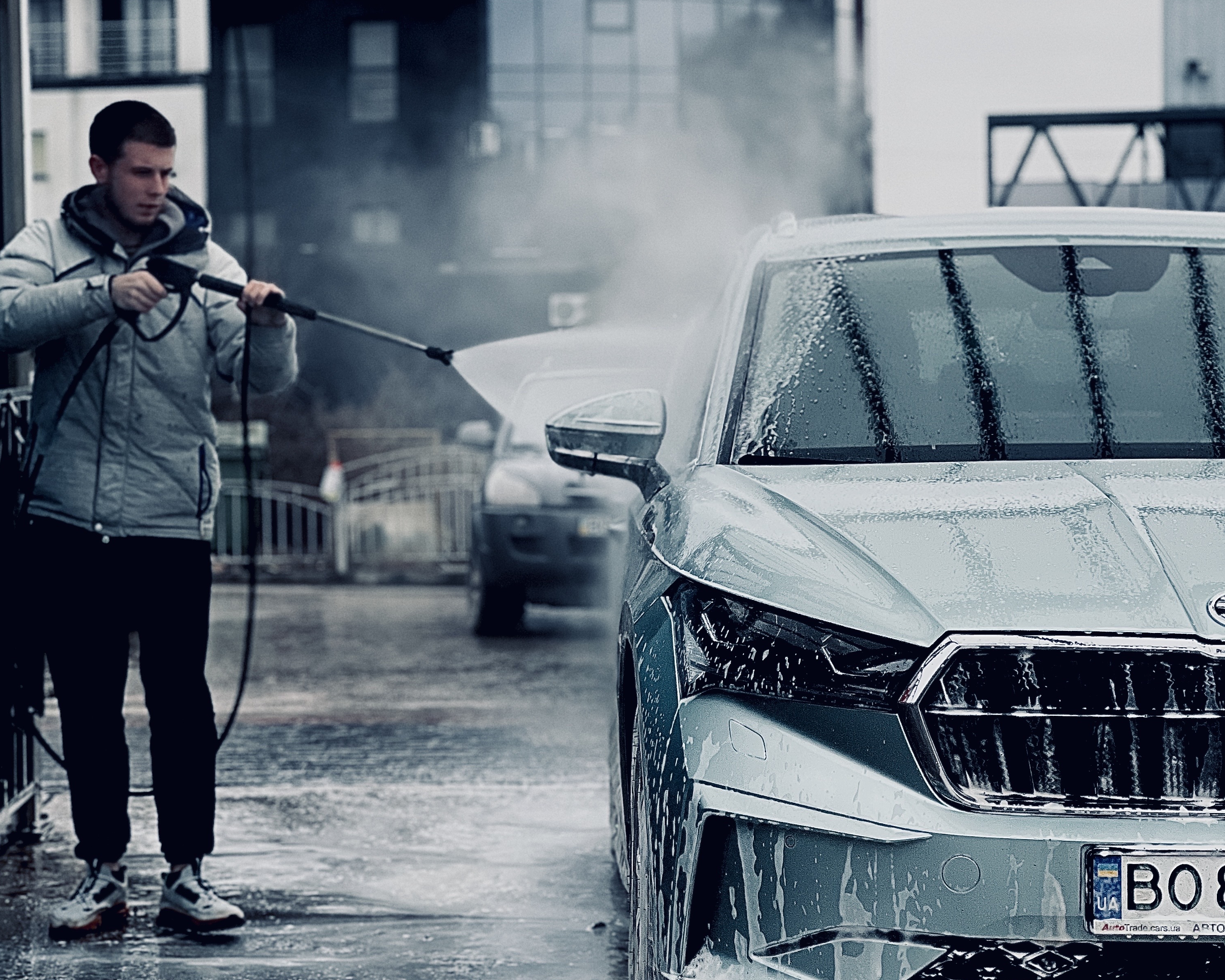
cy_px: 461
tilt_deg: -1.0
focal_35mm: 101
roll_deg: +0.6
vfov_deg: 15.2
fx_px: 3662
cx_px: 608
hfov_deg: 19.0
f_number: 2.8
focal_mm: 9
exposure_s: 1/121
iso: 200
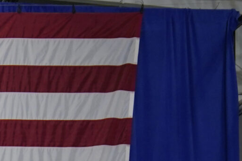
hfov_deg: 15.1
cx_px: -187
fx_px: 800
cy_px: 312
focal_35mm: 119
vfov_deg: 10.6
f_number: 2.8
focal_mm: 24
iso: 1250
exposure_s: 1/800
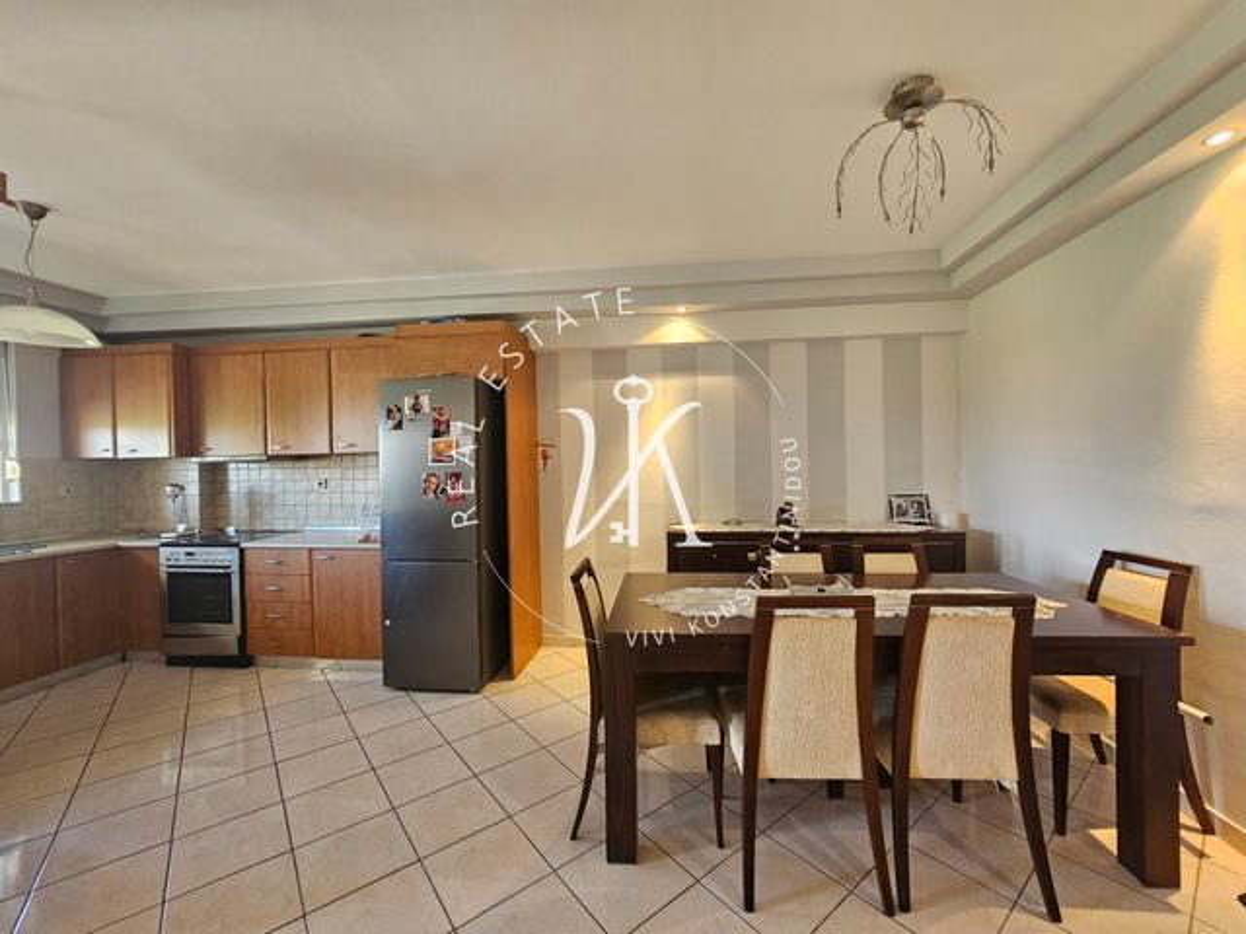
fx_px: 468
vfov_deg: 89.9
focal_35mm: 13
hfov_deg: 106.2
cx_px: 623
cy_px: 467
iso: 200
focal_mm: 2.2
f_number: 2.2
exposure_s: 1/50
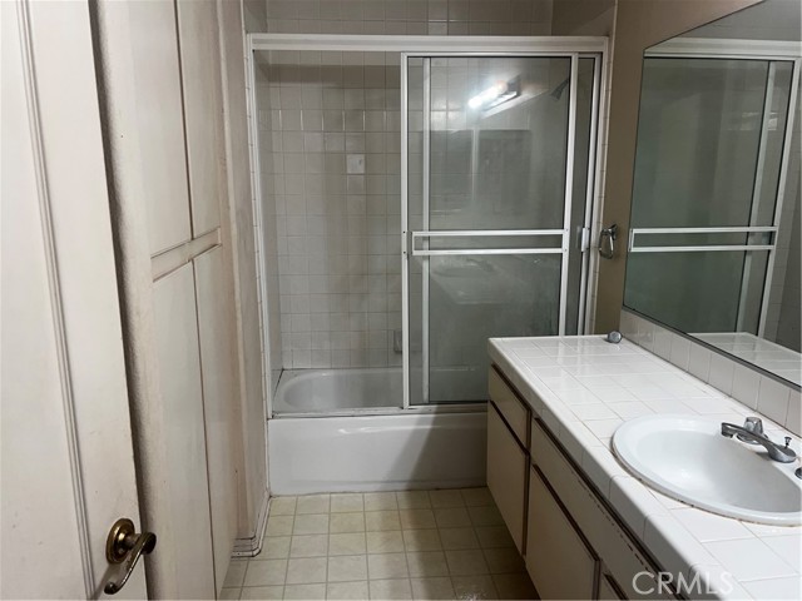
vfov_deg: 53.1
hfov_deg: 67.3
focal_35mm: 26
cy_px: 300
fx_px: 602
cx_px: 401
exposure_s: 1/120
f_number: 1.5
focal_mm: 5.7
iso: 64
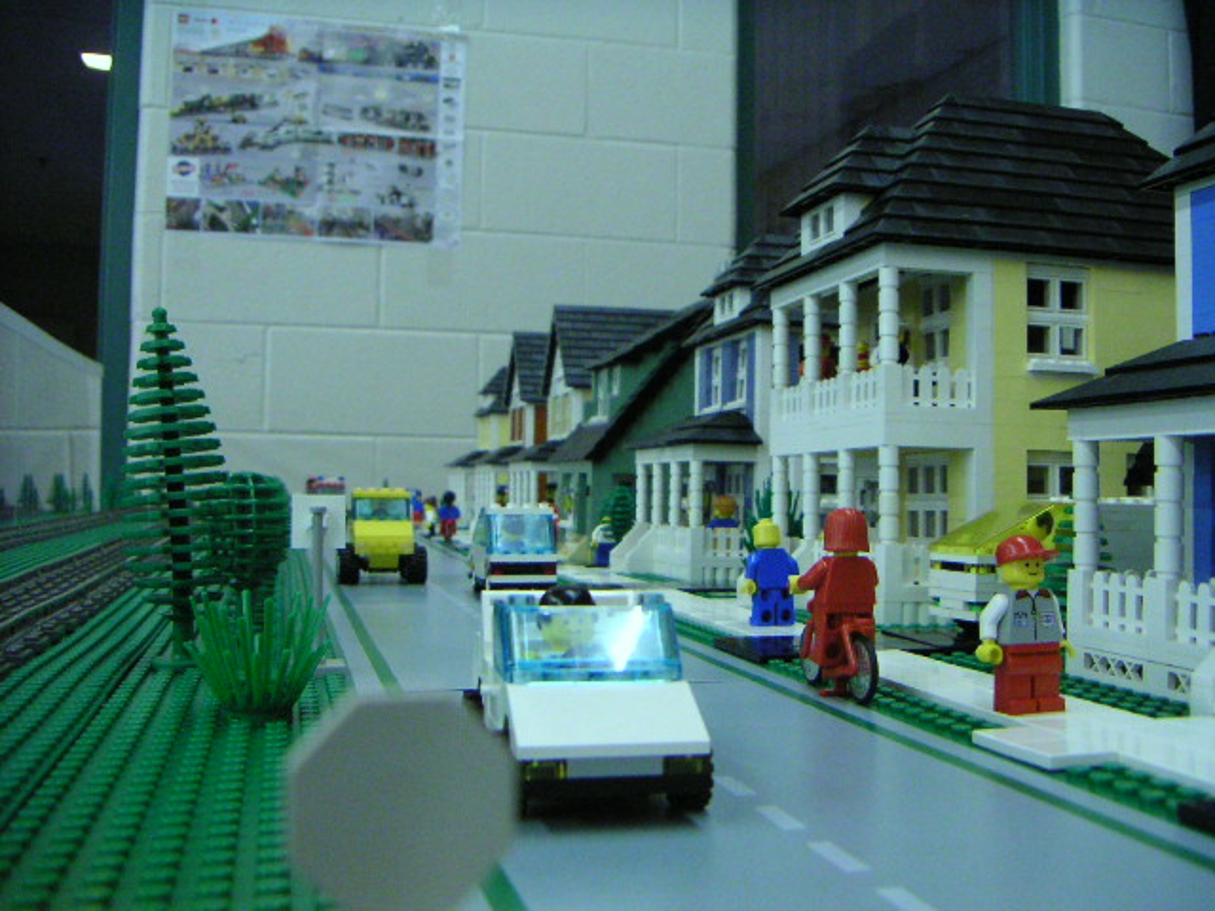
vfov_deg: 38.7
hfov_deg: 50.1
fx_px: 1299
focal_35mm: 37
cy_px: 456
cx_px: 608
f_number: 2.8
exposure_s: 1/45
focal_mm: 4.8
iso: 400
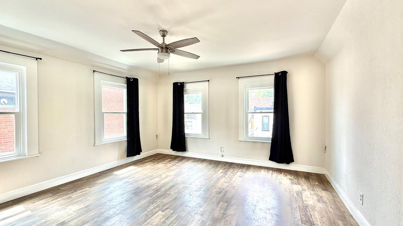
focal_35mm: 16
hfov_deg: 99.4
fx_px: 171
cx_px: 202
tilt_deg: +0.4
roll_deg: +0.0
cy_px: 114
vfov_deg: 67.1
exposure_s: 1/115
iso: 64
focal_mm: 2.22
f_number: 2.2
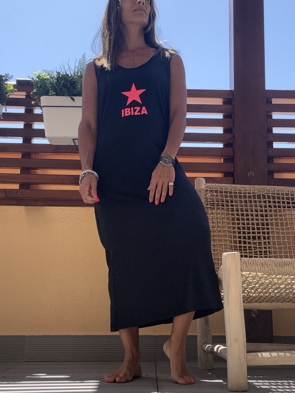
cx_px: 148
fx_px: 341
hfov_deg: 46.8
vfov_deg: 60.0
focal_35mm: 30
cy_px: 196
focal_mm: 2.69
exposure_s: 1/541
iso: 25
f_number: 1.9
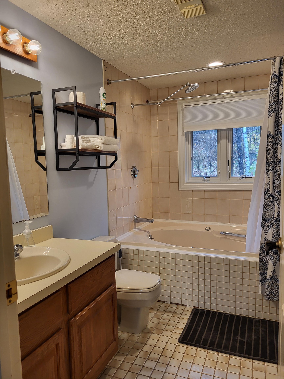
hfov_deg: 53.1
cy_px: 190
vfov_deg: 67.3
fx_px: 284
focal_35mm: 26
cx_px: 142
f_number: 1.8
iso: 125
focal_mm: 5.4
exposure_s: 1/120
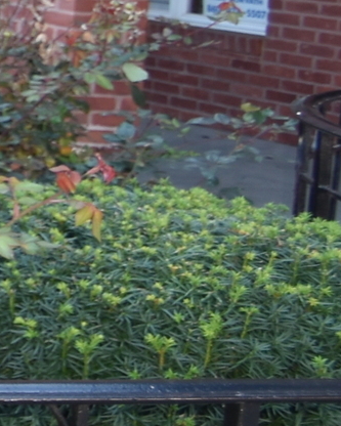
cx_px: -1045
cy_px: -37
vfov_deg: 17.8
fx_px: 1312
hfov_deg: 8.0
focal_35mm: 104
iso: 100
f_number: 3.5
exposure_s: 1/60
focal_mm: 10
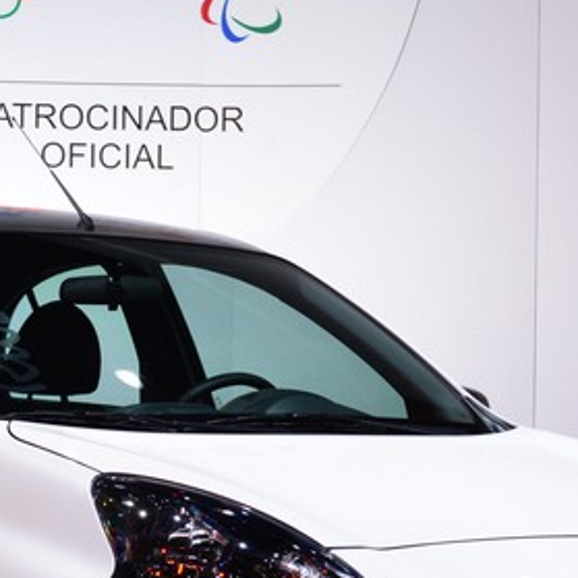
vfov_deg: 13.3
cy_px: 438
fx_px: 2475
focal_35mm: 131
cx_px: 108
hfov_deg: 13.3
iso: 800
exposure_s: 1/80
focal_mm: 42
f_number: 5.6
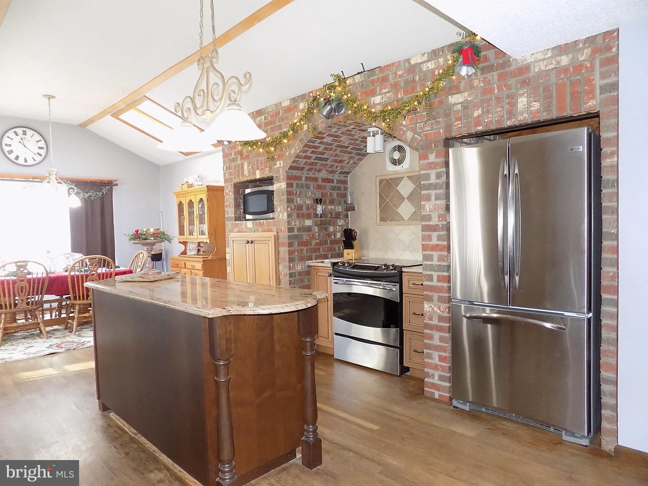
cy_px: 243
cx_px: 324
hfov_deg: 73.9
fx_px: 431
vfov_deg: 58.9
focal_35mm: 23
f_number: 3.1
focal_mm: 4
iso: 500
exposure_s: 1/30
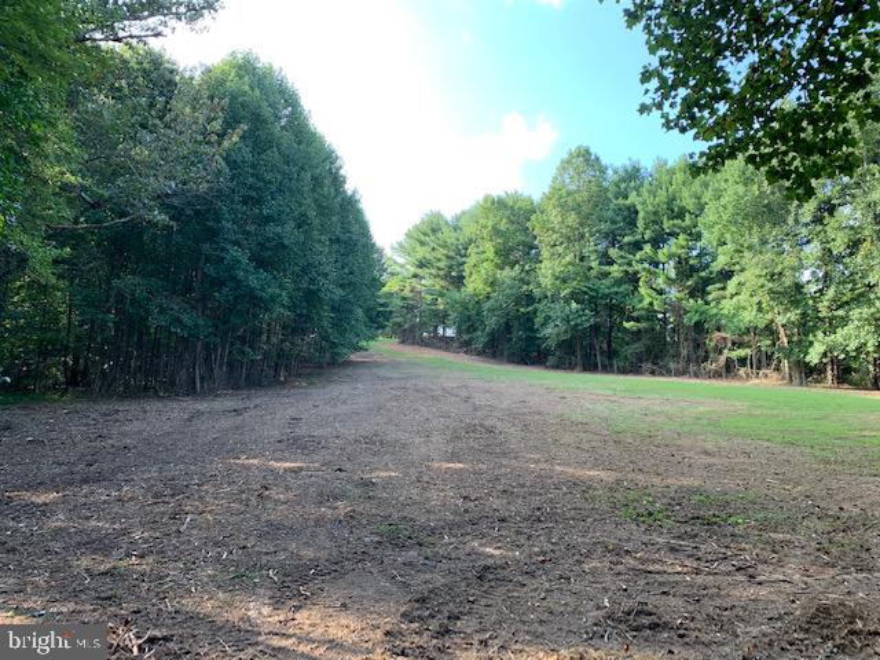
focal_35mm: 26
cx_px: 440
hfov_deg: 67.3
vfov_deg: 53.1
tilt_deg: +10.2
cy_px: 330
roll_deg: -2.9
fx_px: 661
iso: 25
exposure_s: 1/148
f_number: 1.8
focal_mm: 4.25
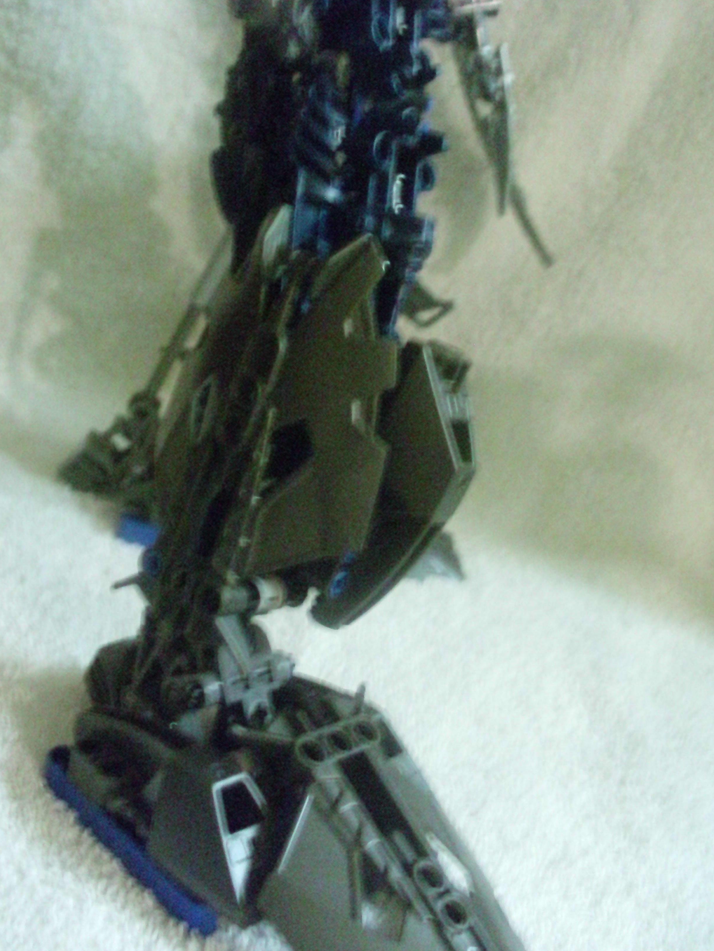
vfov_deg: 44.7
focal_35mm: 42
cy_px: 428
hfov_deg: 34.3
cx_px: 378
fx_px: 1155
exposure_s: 1/11
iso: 1600
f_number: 3.1
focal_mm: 6.3
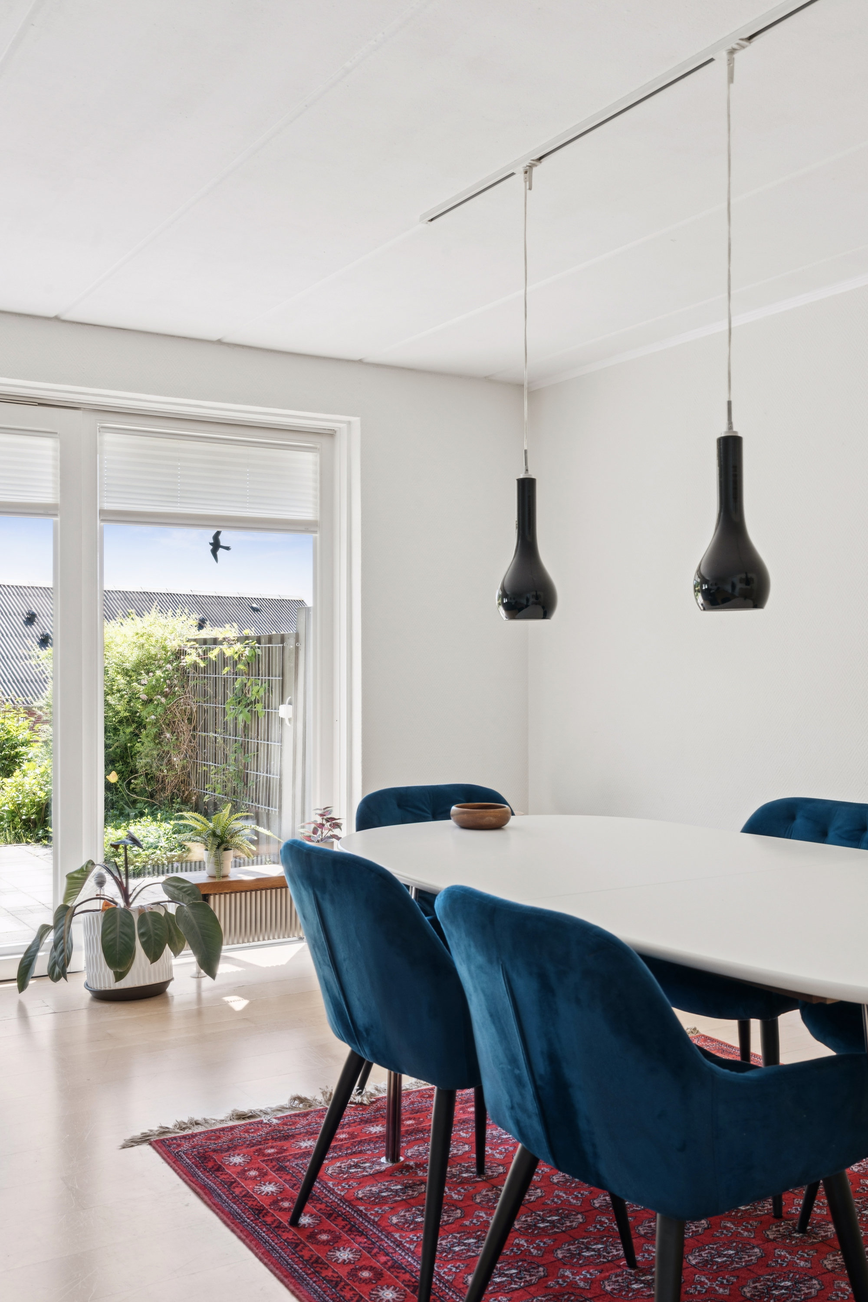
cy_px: 651
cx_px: 434
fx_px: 1230
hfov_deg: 38.9
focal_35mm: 34
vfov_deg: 55.8
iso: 800
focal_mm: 34
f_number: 11
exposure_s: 1/20
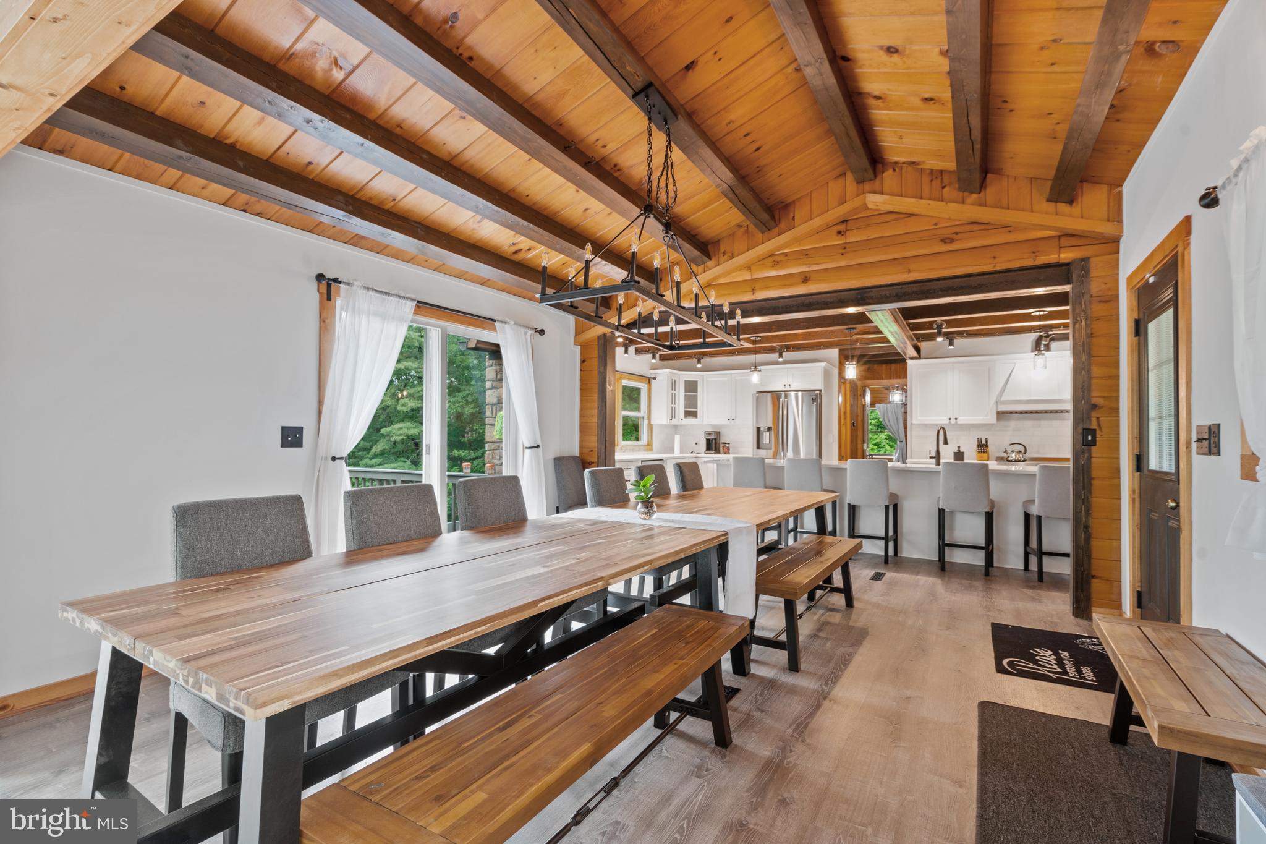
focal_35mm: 16
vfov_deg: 73.7
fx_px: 563
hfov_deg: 96.7
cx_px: 633
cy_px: 422
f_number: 8
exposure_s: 1
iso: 320
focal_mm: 16
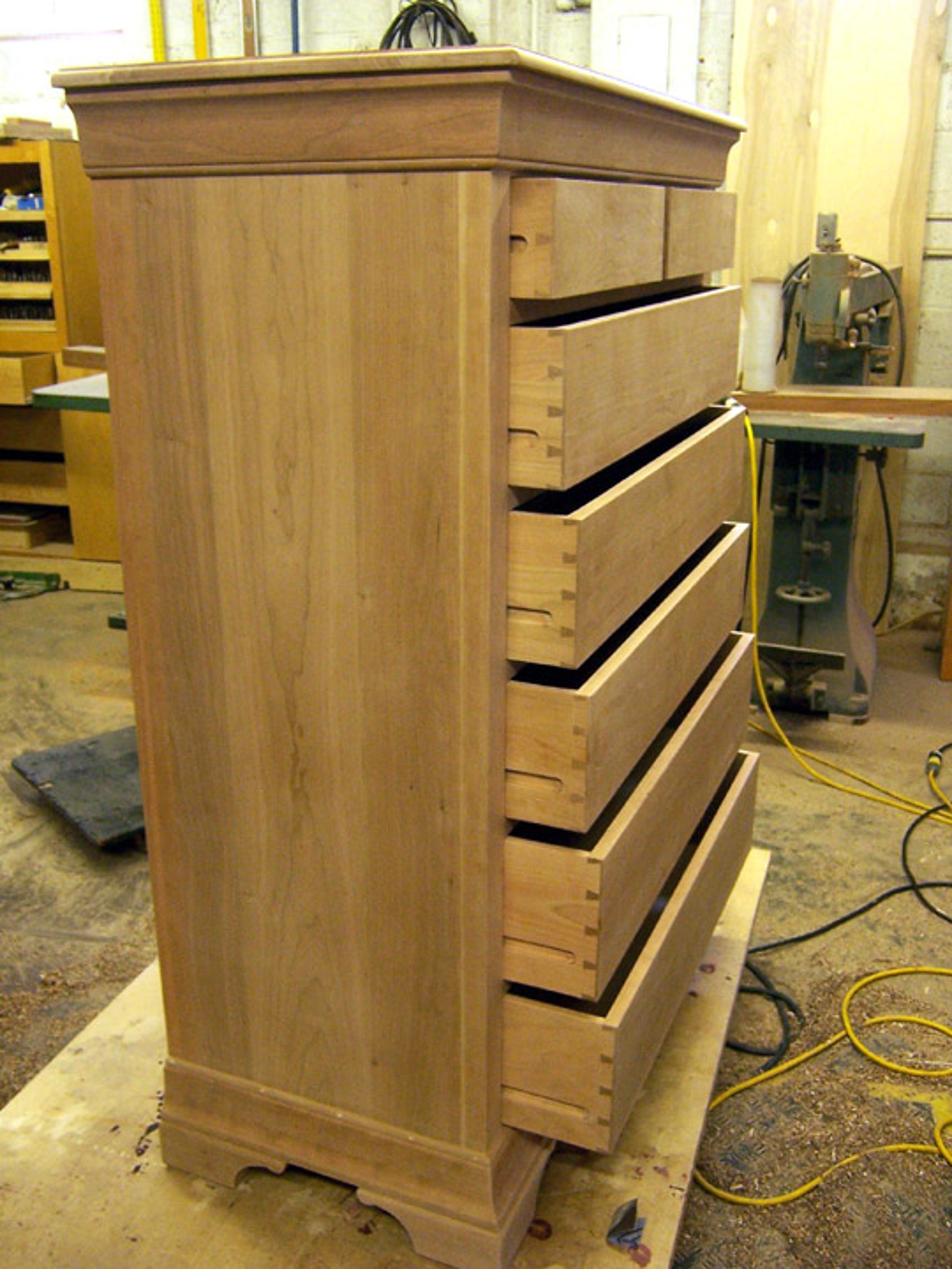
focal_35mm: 33
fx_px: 1210
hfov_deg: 42.9
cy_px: 634
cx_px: 476
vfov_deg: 55.4
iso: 140
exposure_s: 1/15
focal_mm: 5.5
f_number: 3.4
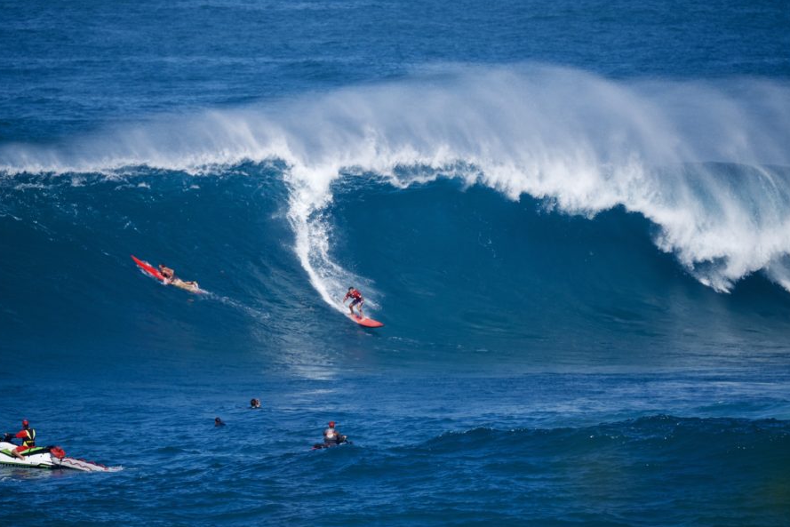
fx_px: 15165
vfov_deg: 2.0
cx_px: 386
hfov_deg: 3.0
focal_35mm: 691
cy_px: 298
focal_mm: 400
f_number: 5.6
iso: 1000
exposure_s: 1/4000
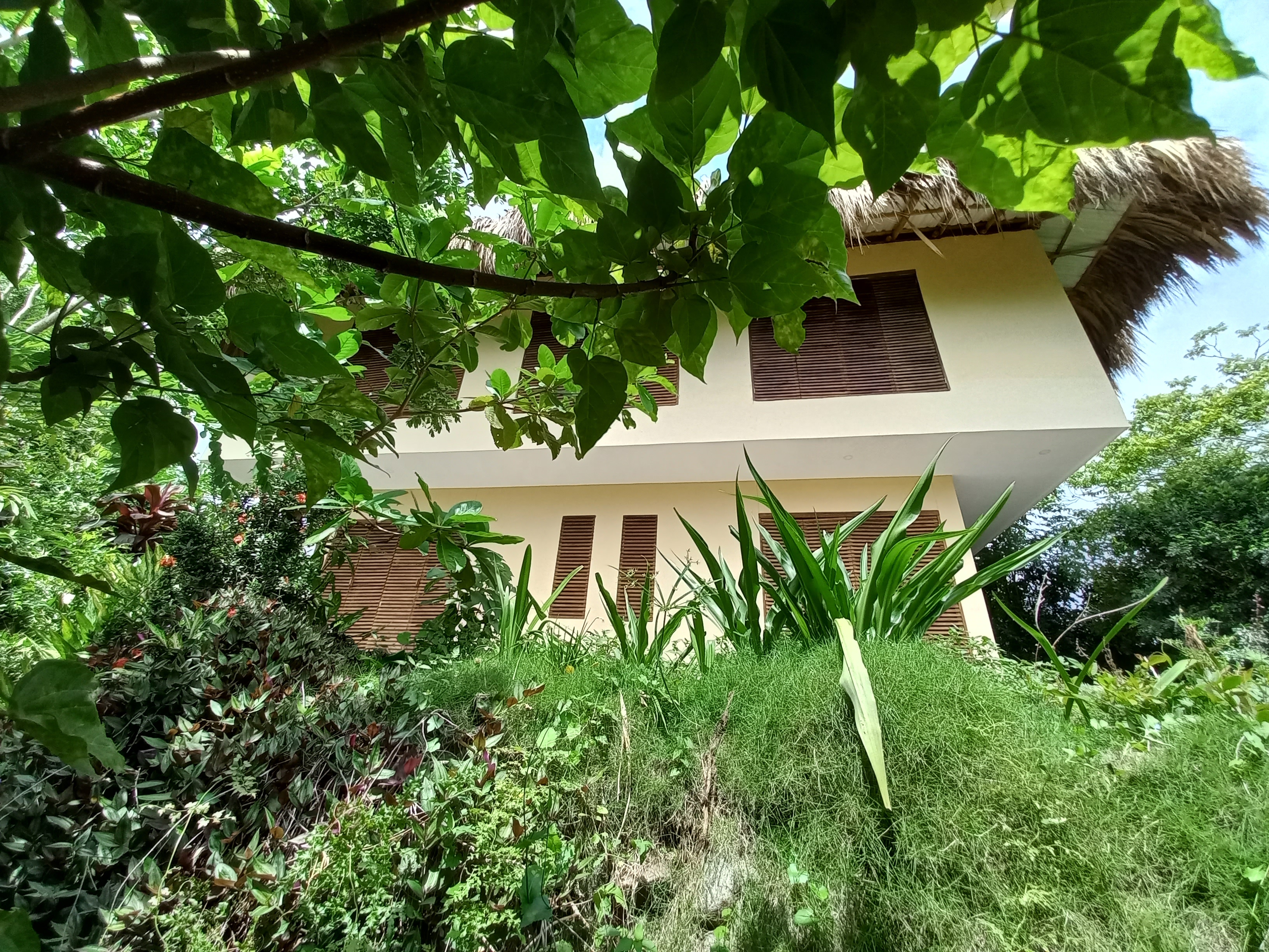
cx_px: 634
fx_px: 477
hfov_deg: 106.2
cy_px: 476
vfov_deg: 89.9
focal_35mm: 13
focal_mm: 1.42
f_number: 2.2
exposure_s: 1/526
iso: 40
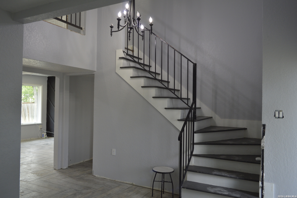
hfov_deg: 67.4
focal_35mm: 27
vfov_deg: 47.9
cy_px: 99
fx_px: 223
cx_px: 148
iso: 400
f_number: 4
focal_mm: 18
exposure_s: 1/60
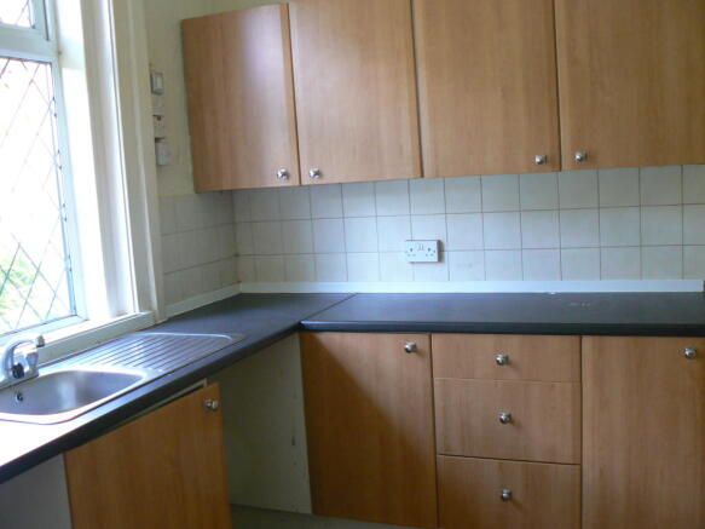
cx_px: 352
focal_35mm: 36
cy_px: 264
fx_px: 733
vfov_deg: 39.6
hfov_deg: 51.4
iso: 160
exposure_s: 1/30
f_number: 2.8
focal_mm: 6
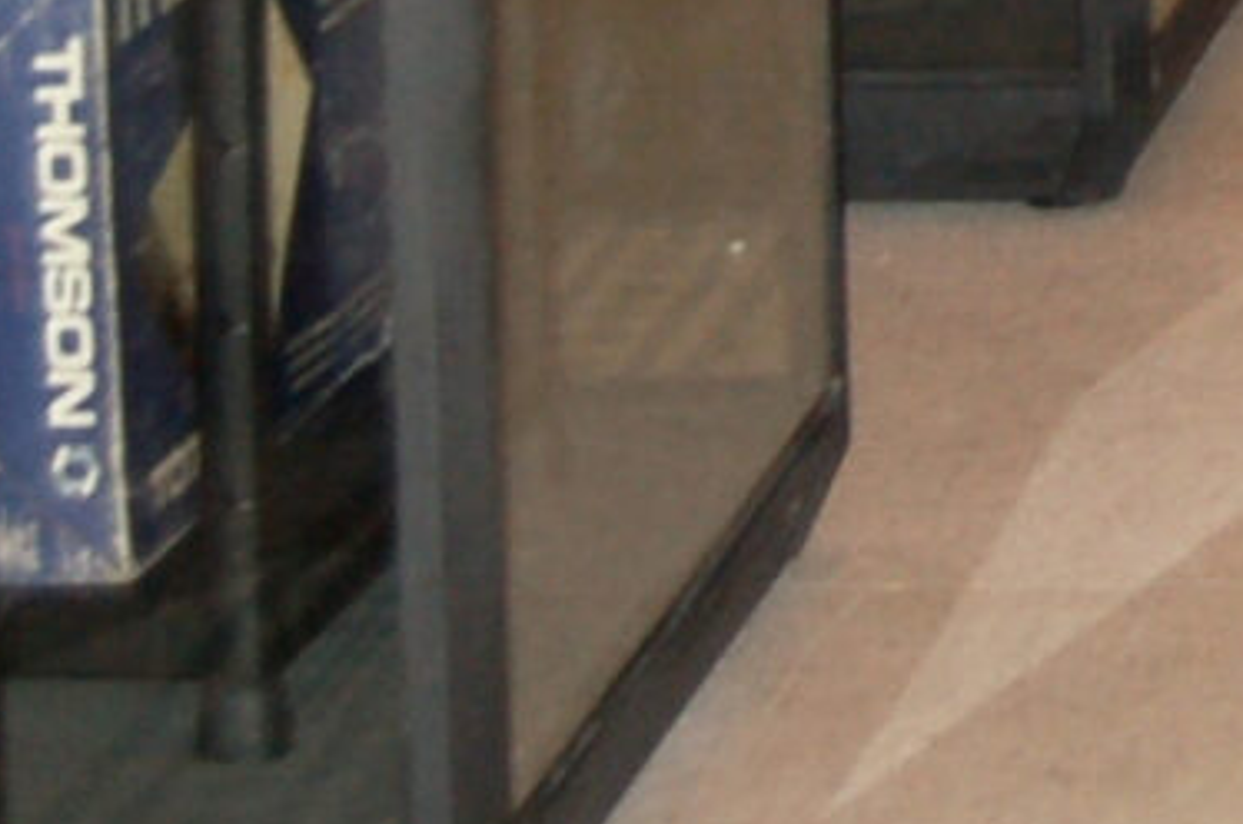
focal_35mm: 236
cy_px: -1432
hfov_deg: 8.1
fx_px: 8149
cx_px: 2825
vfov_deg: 5.5
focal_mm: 23
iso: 400
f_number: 3.8
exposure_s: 1/60
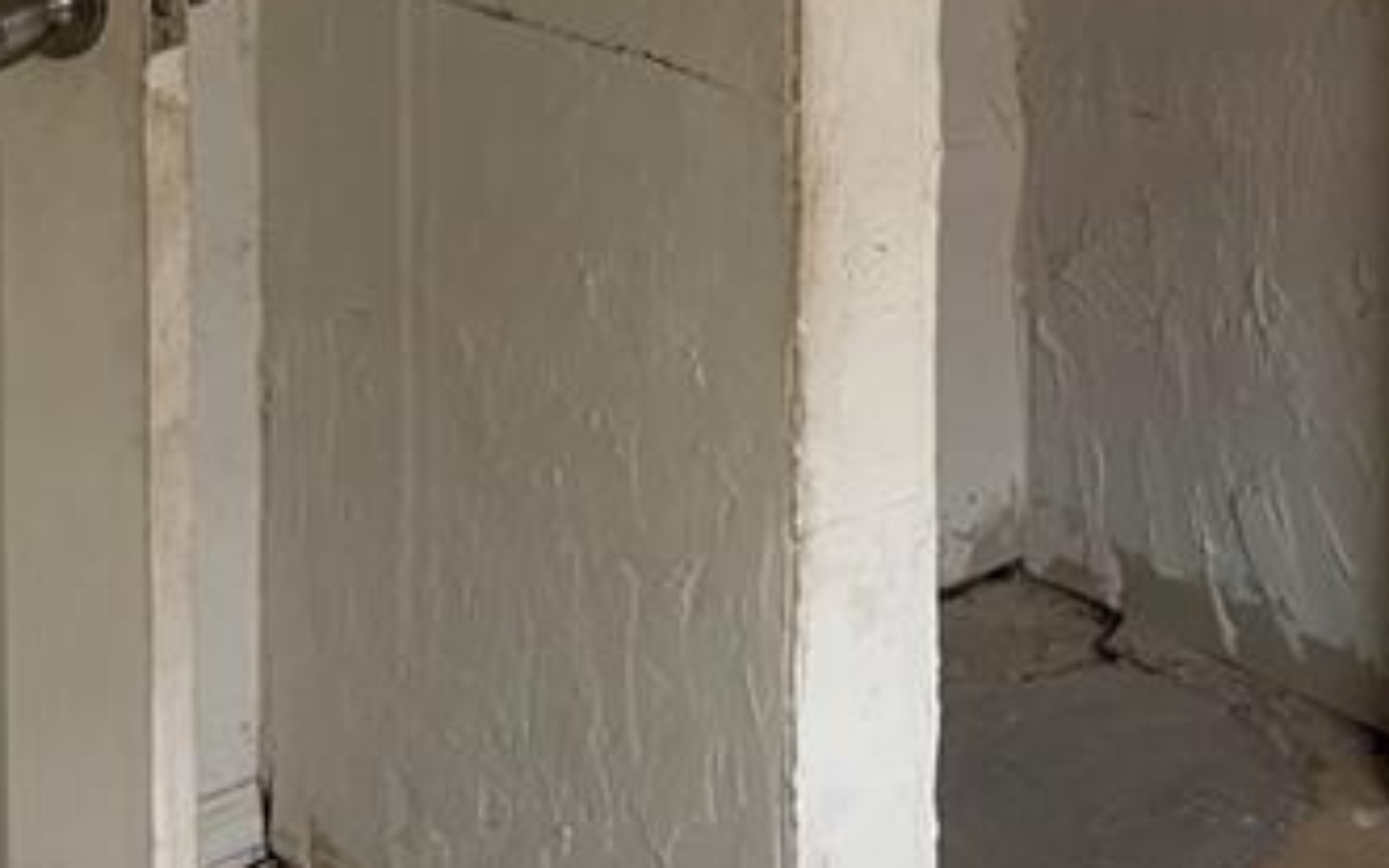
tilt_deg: -3.7
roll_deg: -0.6
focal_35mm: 100
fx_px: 3786
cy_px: -755
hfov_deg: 19.4
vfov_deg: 11.9
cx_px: 1729
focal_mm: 5.96
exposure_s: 1/105
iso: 125
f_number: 1.6
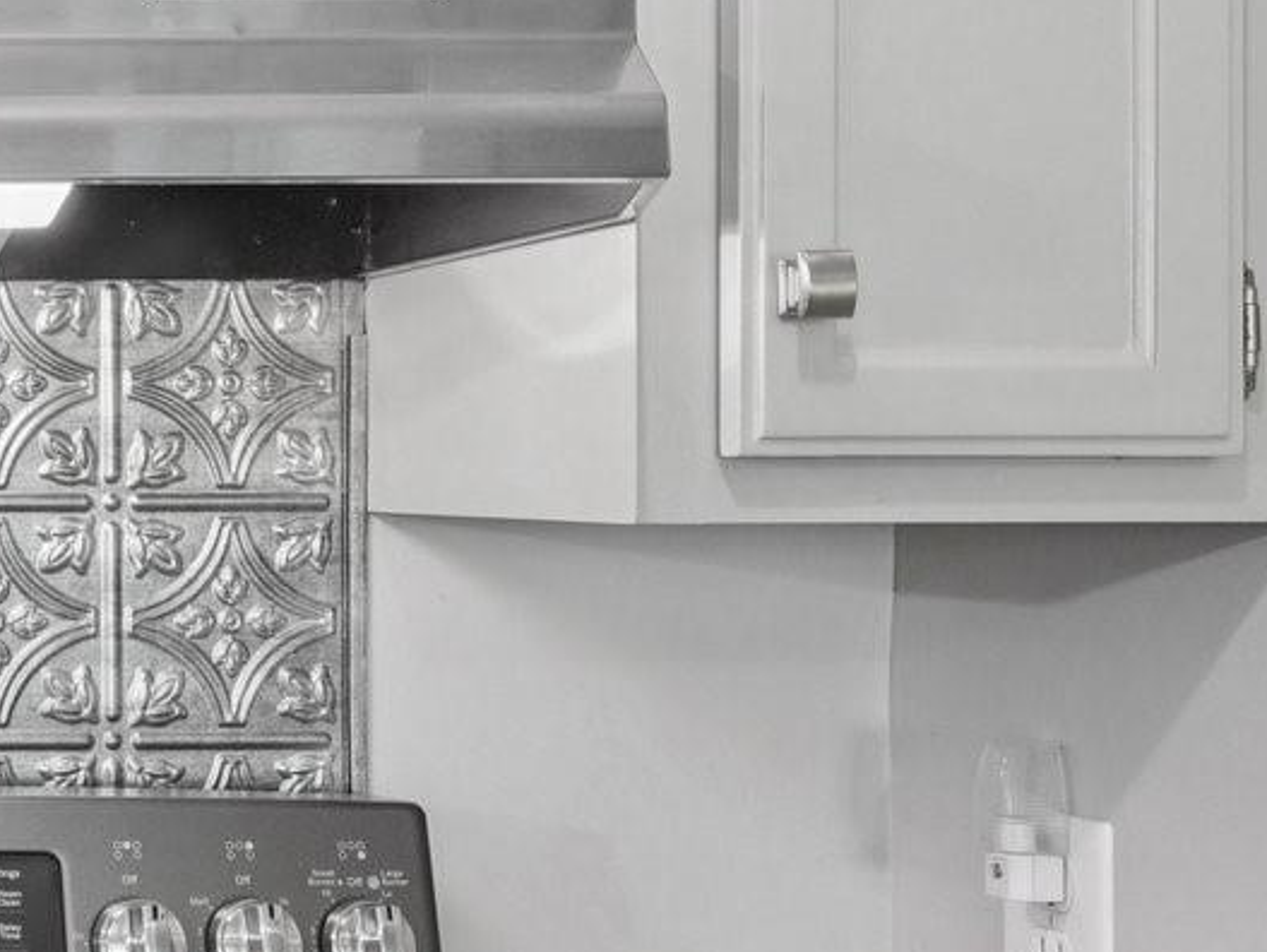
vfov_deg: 24.9
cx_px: -570
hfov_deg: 25.6
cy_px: 513
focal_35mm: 59
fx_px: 2154
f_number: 8
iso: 400
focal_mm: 10.5
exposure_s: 1/3.33
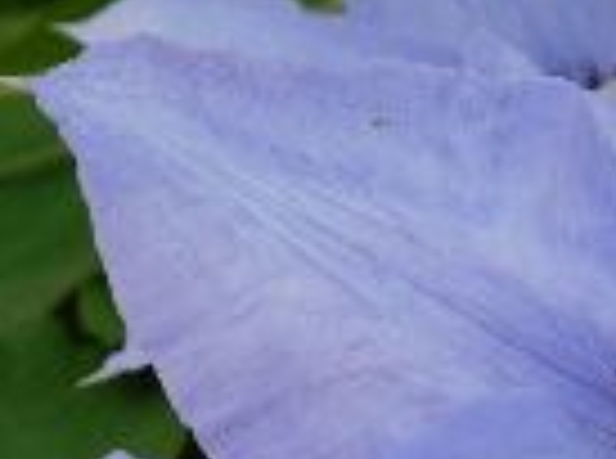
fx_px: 3993
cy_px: 855
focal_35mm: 225
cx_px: 126
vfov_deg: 6.4
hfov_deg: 8.8
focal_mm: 24
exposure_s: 1/80
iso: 100
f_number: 5
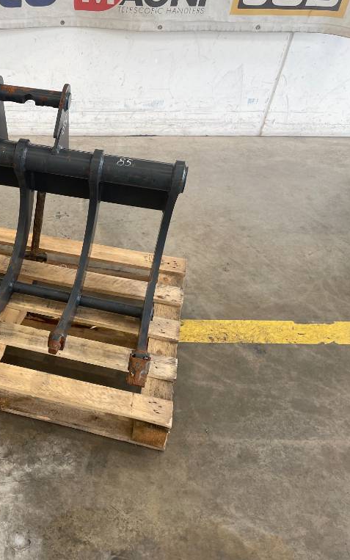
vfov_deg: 52.7
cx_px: 1
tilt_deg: -41.4
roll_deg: -0.4
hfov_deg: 31.8
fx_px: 565
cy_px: 280
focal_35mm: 37
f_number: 1.6
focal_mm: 4.2
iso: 32
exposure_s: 1/231
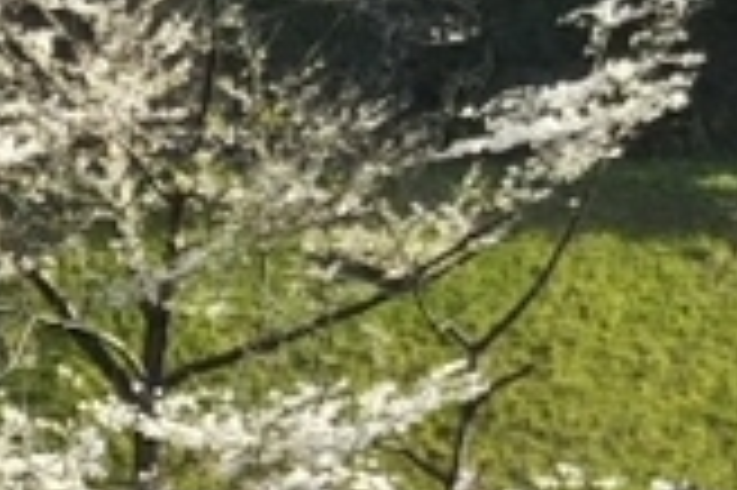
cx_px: -845
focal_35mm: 229
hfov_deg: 8.4
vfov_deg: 6.0
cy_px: 436
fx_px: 4683
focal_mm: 4
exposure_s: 1/320
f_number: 2.2
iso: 25
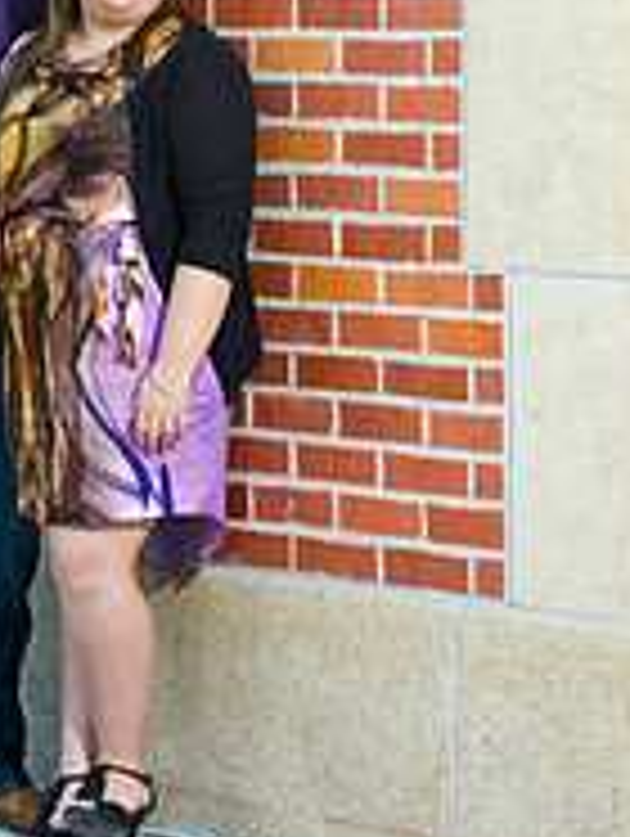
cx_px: -11
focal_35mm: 209
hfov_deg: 7.1
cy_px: 36
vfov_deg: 9.4
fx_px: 5060
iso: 400
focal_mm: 90
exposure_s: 1/100
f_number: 5
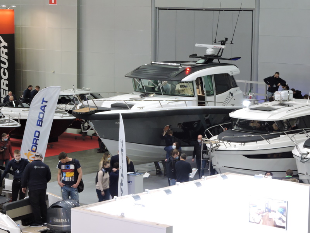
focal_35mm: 105
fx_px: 940
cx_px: 155
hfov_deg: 18.7
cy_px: 116
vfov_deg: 14.1
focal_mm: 18.8
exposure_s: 1/15
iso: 560
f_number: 4.8
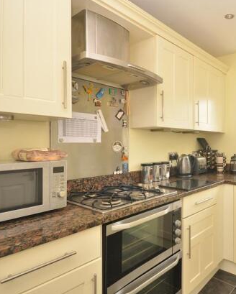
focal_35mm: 25
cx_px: 194
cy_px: 141
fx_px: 216
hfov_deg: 53.0
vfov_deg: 68.6
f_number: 8
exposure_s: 1/20
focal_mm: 11
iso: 500
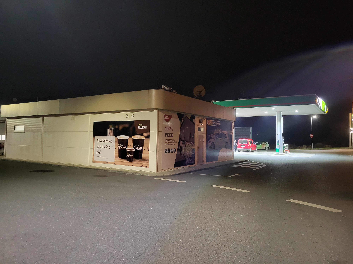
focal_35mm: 26
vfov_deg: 53.1
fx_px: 265
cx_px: 176
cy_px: 132
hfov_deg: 67.3
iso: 800
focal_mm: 5.4
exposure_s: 1/25
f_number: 1.8
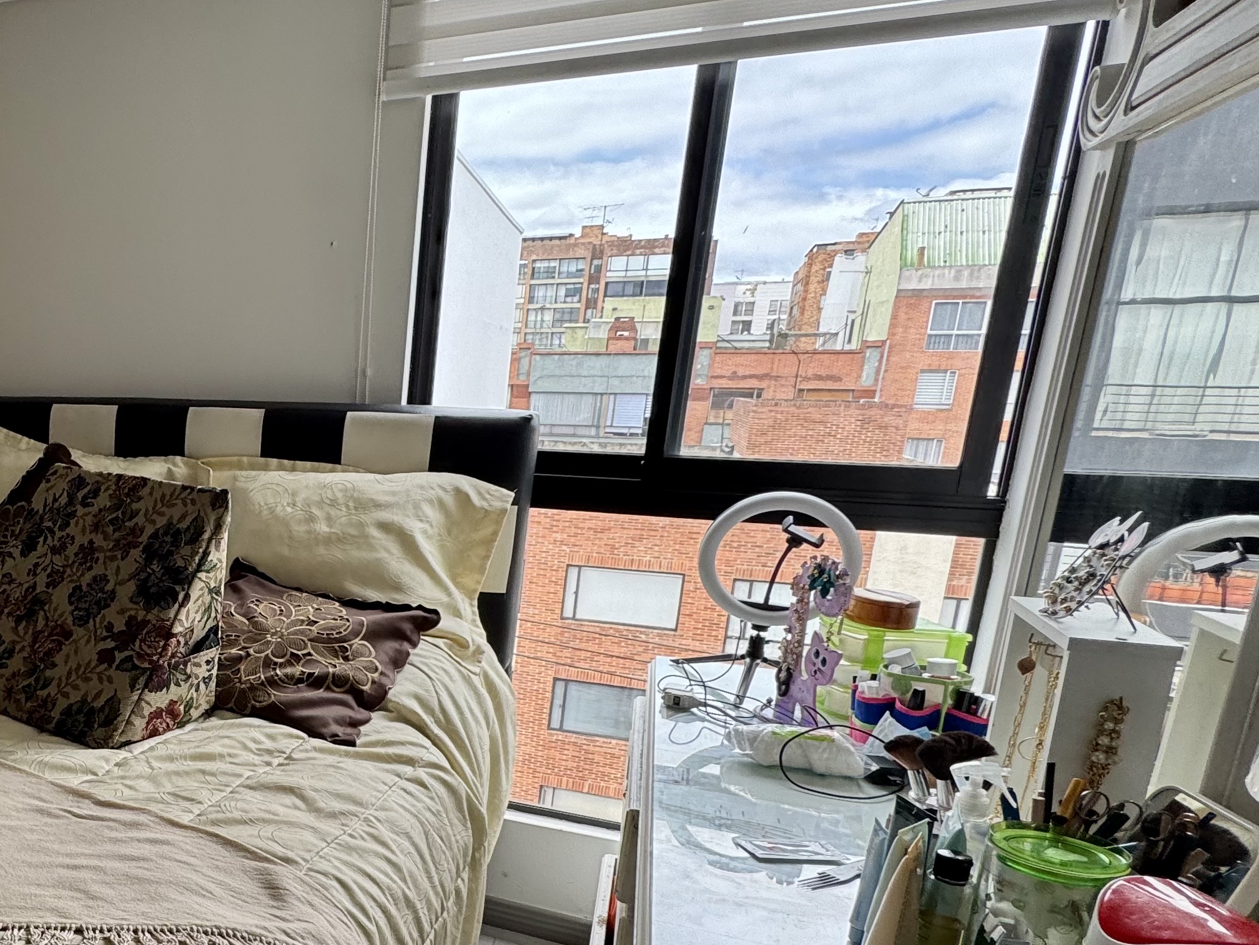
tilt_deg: -14.6
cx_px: 84
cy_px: 611
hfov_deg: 53.8
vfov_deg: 49.1
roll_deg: +0.8
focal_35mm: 28
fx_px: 1018
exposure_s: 1/155
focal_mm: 2.22
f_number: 2.2
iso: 40
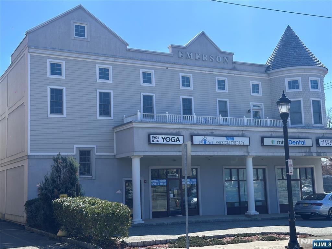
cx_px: 166
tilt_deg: +8.5
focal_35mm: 48
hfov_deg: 39.7
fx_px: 460
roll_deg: +2.5
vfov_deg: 30.3
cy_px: 124
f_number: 1.78
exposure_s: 1/2667
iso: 64
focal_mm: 6.86
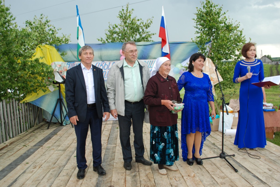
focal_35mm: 27
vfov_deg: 48.0
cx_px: 140
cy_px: 94
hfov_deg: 67.3
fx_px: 210
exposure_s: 1/125
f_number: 5.6
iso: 200
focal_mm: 18
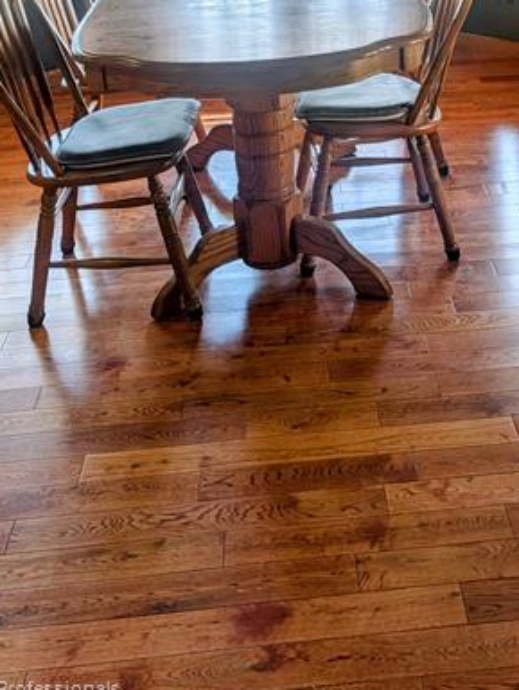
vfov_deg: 36.1
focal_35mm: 48
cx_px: 357
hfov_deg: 30.1
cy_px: 14
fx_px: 957
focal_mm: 6.9
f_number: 1.68
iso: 19
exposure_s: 1/441
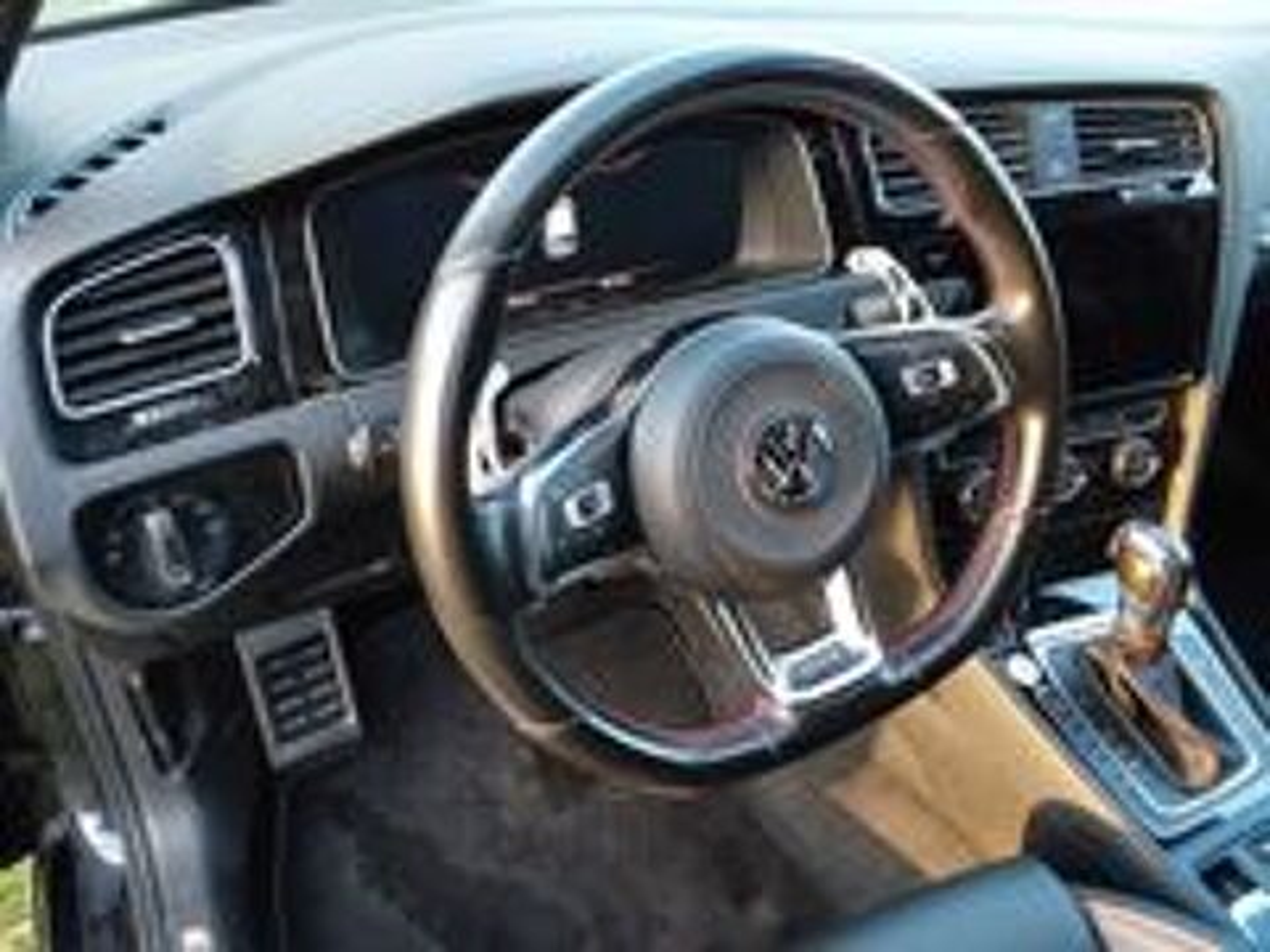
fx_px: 1027
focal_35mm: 28
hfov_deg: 63.4
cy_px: 476
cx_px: 635
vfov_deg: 49.7
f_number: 1.9
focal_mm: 2.91
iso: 200
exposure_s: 1/33
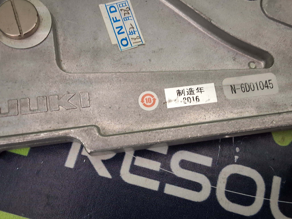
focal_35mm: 35
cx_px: 152
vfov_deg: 40.7
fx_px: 295
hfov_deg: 52.6
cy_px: 120
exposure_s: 1/20
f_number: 1.9
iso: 400
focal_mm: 2.91
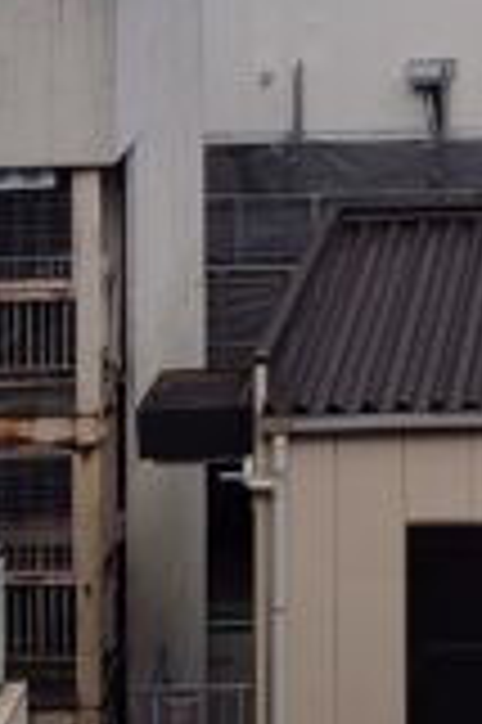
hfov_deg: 7.1
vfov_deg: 10.5
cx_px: 955
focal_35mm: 186
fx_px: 3743
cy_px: -546
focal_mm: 4.22
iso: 50
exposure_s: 1/1105
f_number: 1.8
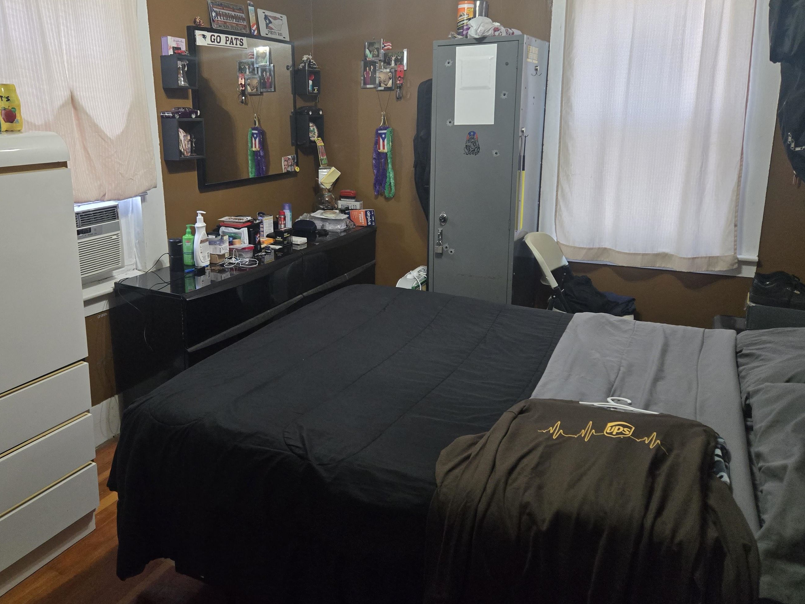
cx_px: 347
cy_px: 265
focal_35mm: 27
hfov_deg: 65.0
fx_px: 628
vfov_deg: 51.2
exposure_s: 1/120
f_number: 1.8
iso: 800
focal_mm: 5.4
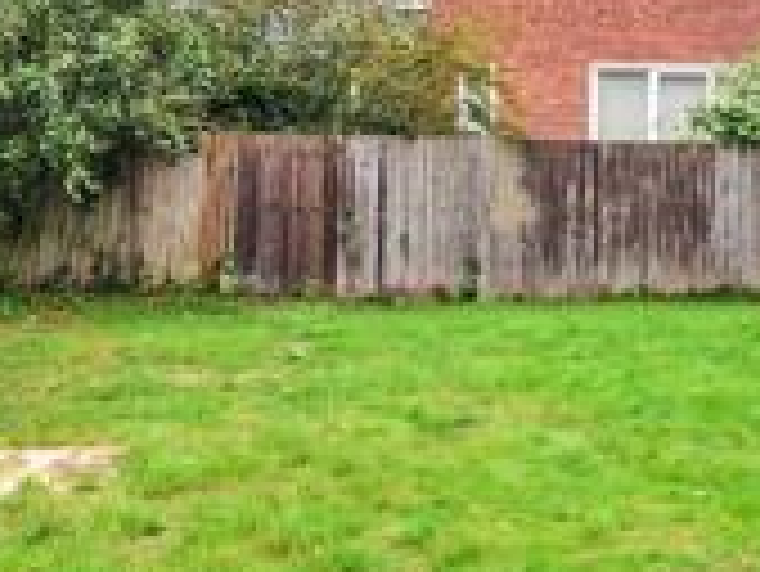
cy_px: 110
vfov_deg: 25.7
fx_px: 1230
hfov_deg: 31.5
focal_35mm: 56
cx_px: 778
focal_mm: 10
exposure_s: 1/125
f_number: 6.3
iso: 400
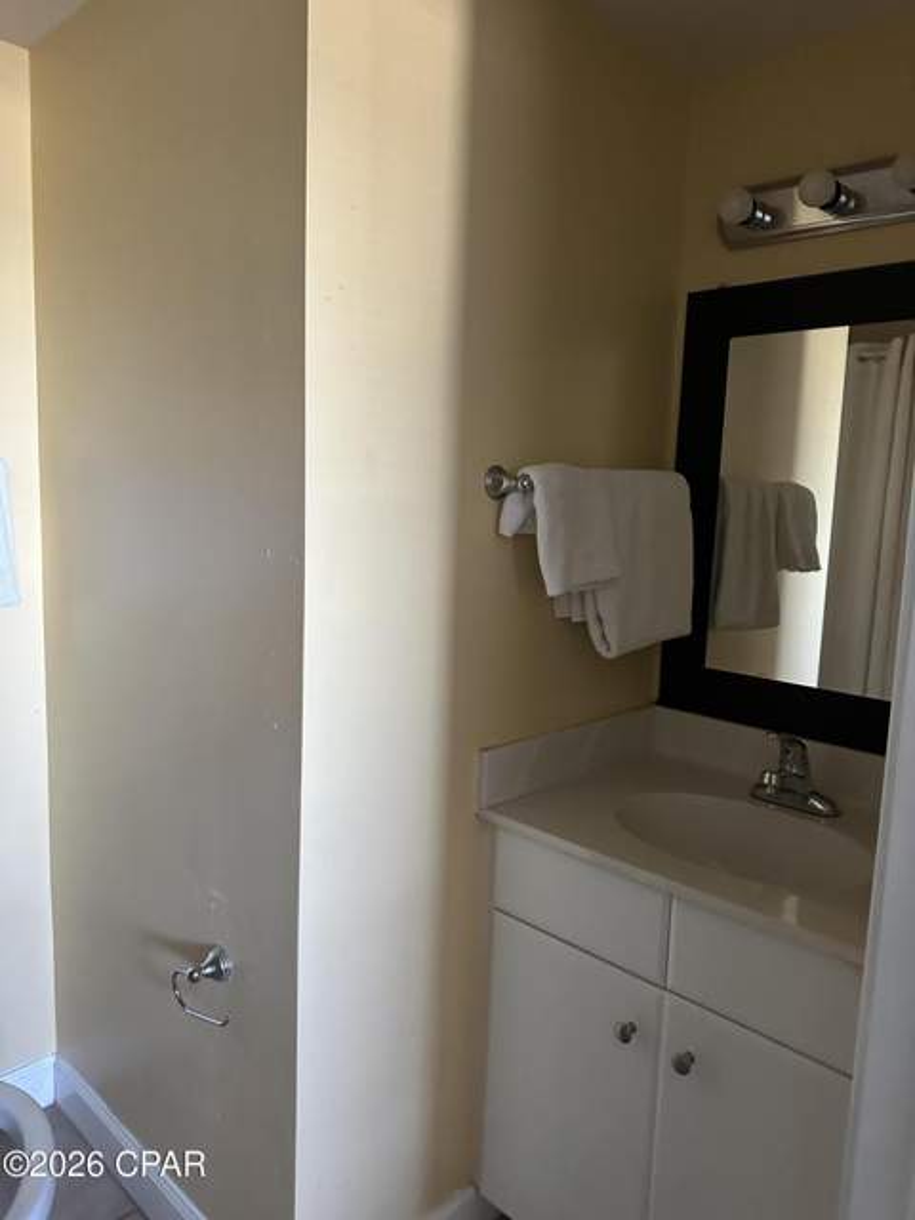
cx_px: 458
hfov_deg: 56.8
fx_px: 846
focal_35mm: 24
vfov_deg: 71.6
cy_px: 610
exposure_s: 1/55
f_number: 1.78
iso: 1000
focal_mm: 6.86
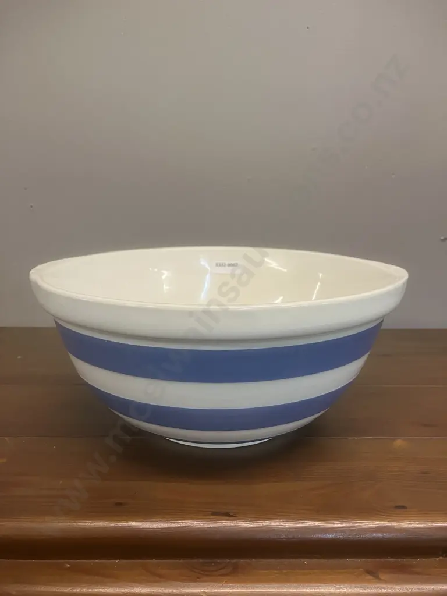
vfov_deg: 63.4
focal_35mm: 28
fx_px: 482
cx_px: 224
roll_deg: +0.3
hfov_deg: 49.7
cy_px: 298
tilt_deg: -10.6
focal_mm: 3.99
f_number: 1.8
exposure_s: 1/50
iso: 125
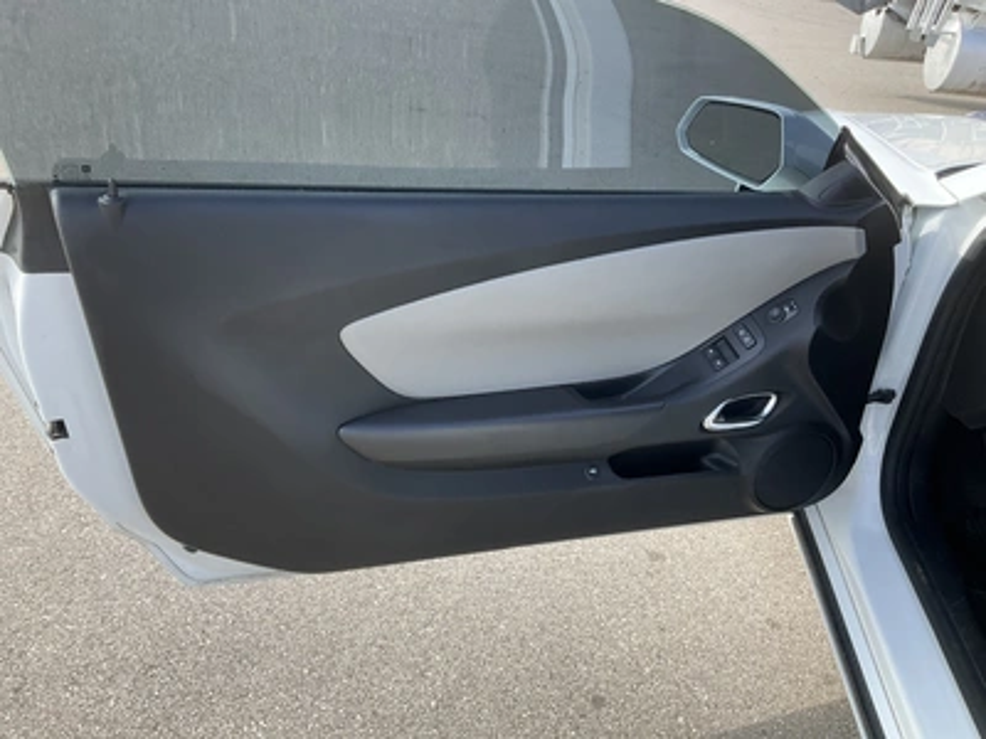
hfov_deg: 61.7
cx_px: 493
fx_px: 826
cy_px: 370
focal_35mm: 29
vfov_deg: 48.2
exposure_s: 1/422
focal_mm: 3
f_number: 1.8
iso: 25
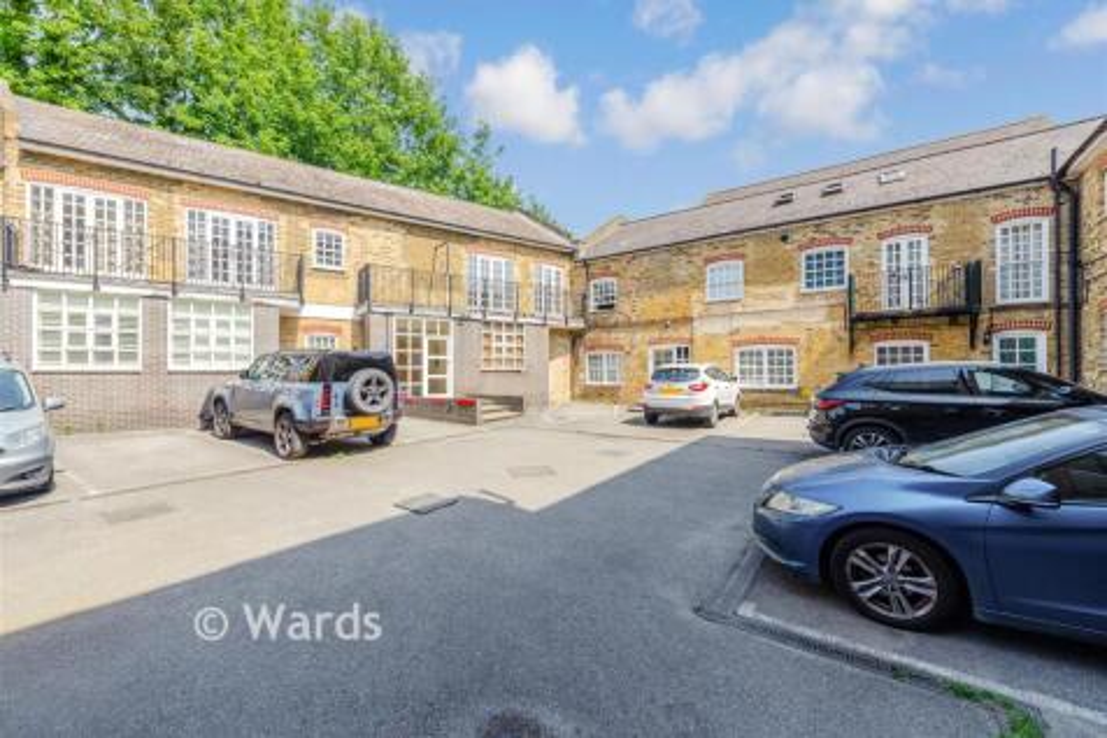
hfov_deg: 104.3
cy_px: 369
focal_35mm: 14
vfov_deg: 81.2
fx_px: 430
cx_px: 554
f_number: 8
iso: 100
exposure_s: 1/200
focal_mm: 14
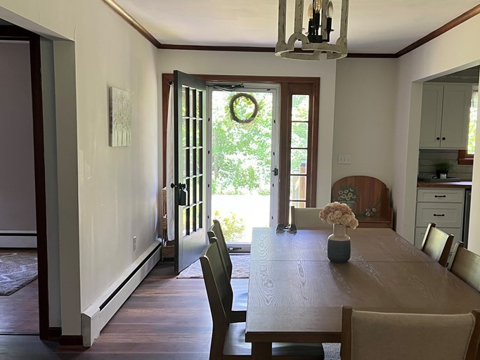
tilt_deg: -6.5
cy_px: 197
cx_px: 285
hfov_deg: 47.6
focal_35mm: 39
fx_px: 541
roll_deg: -1.5
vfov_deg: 36.8
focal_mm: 5.7
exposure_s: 1/90
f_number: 1.5
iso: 125
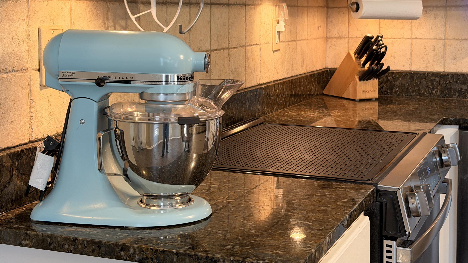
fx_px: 745
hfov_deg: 34.9
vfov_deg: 19.9
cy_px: 74
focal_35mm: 60
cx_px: 248
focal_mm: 6.76
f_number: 1.78
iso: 160
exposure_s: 1/60
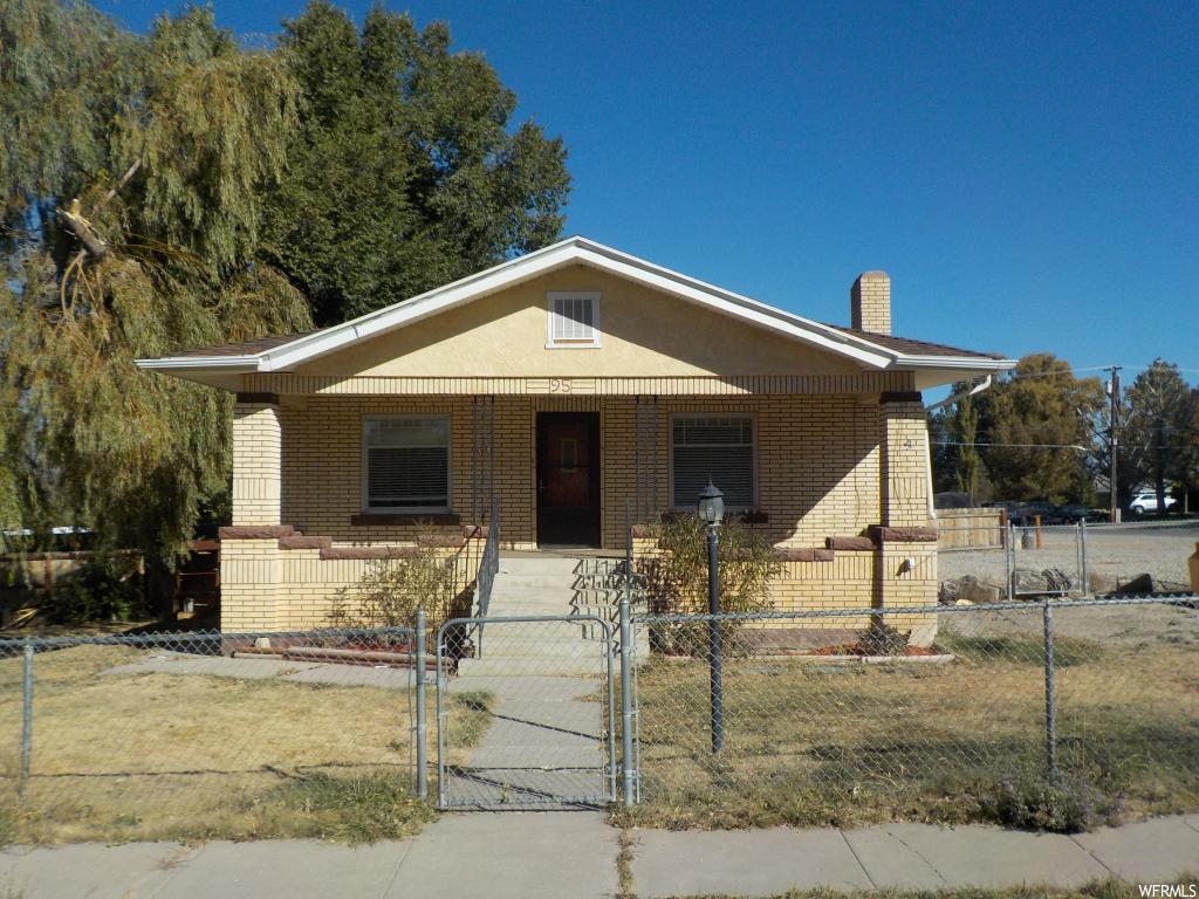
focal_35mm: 30
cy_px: 450
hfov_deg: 60.0
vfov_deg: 46.8
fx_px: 1039
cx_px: 600
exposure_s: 1/500
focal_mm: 4.1
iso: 125
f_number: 6.6
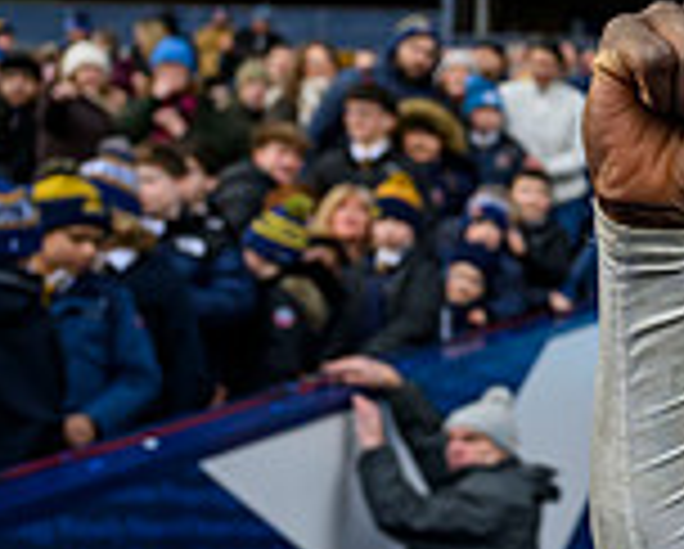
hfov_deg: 15.8
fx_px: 2027
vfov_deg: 15.3
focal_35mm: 100
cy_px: 479
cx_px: 1287
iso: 1250
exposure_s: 1/1600
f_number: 4
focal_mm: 28
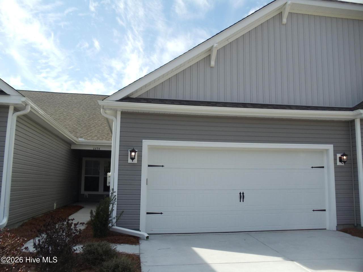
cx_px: 182
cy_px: 136
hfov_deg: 42.9
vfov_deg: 32.9
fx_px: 461
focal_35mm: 44
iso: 80
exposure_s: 1/125
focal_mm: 6
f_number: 7.1
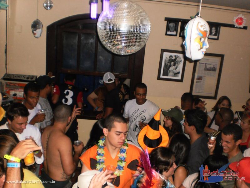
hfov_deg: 51.4
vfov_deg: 39.7
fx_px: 260
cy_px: 94
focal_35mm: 36
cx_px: 125
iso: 250
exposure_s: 1/30
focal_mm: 6.3
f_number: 3.1
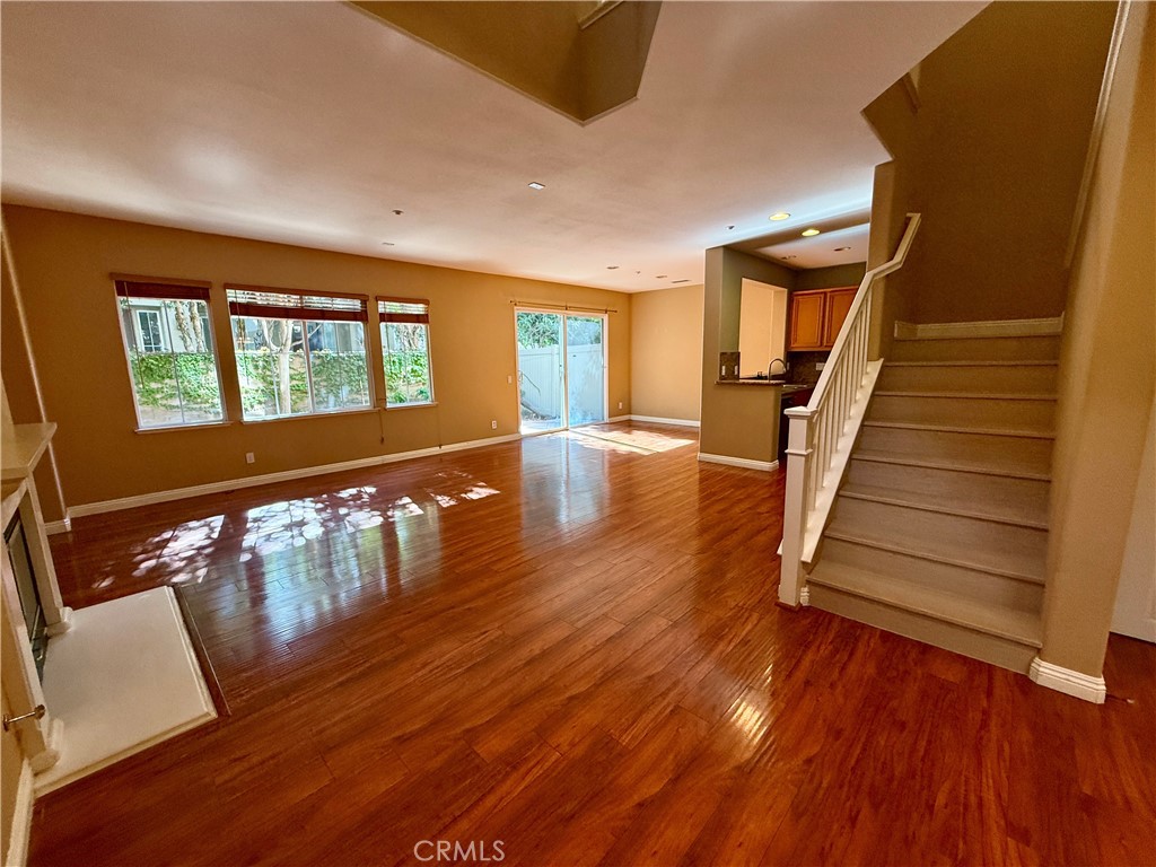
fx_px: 468
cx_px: 578
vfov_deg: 85.7
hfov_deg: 102.1
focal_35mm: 14
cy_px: 434
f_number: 2.2
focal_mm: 2.22
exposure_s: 1/120
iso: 200
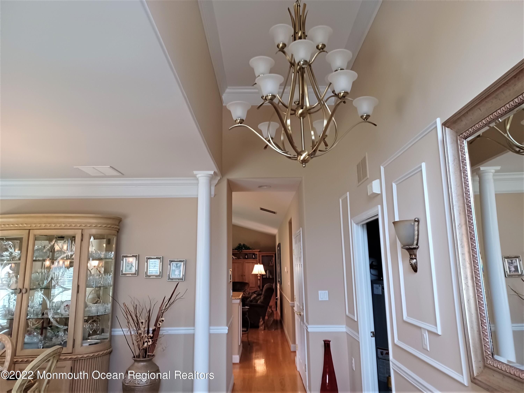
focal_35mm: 25
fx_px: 378
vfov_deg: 54.9
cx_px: 262
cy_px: 196
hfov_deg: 69.4
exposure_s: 1/50
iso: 400
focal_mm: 4.6
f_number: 1.8
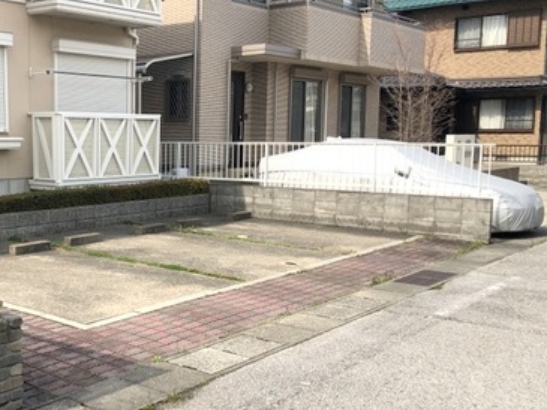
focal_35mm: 46
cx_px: 111
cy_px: 236
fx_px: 727
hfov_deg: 39.6
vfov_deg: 31.5
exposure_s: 1/1116
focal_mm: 3.99
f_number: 1.8
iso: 20
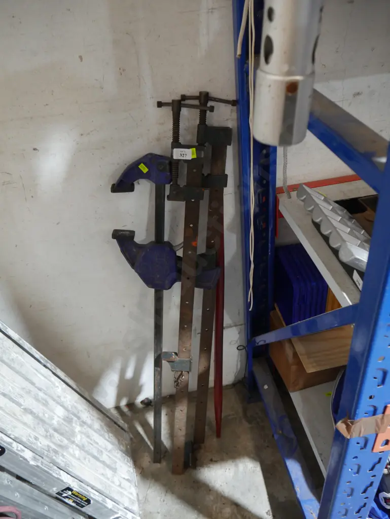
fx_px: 420
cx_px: 195
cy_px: 260
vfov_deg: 63.4
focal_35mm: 28
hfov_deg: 49.8
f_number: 3.5
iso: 1600
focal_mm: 14
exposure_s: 1/60
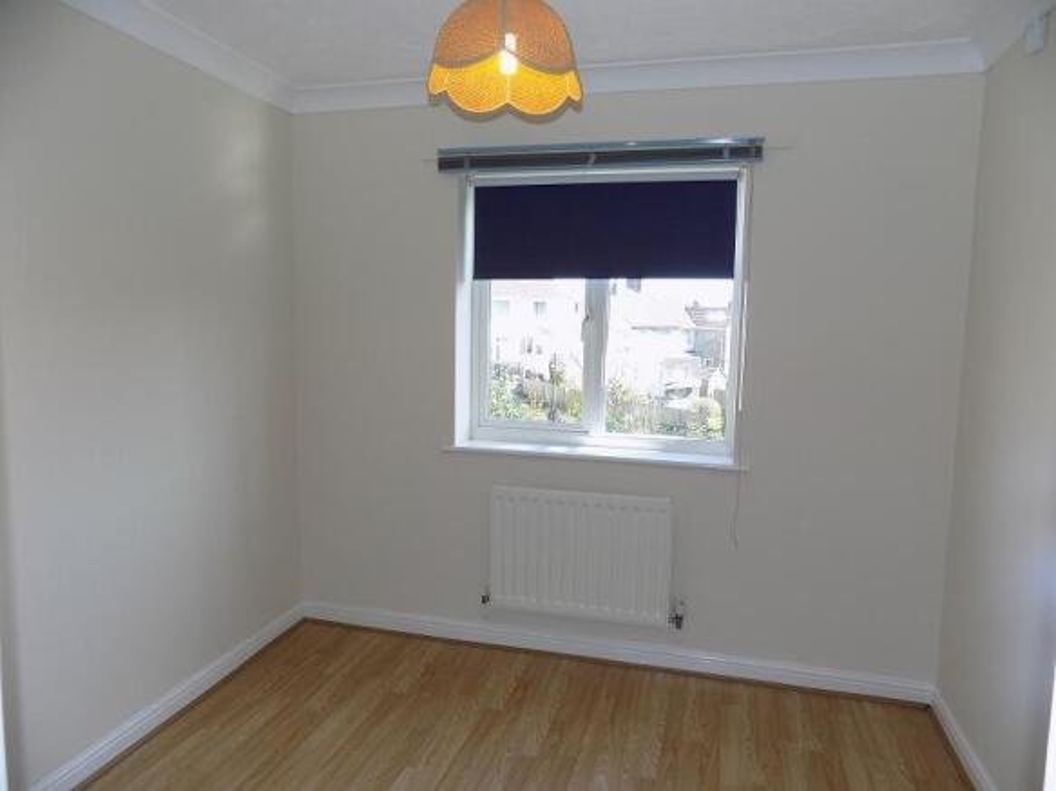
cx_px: 528
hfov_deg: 73.9
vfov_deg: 58.9
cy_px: 396
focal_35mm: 23
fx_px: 701
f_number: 3.1
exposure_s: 1/60
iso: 80
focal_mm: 4
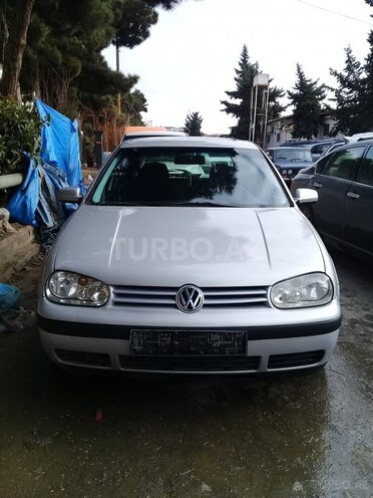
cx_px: 186
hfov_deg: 45.4
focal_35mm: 31
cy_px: 249
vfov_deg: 58.4
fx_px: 445
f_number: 2.2
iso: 50
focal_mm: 3.3
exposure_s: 1/396
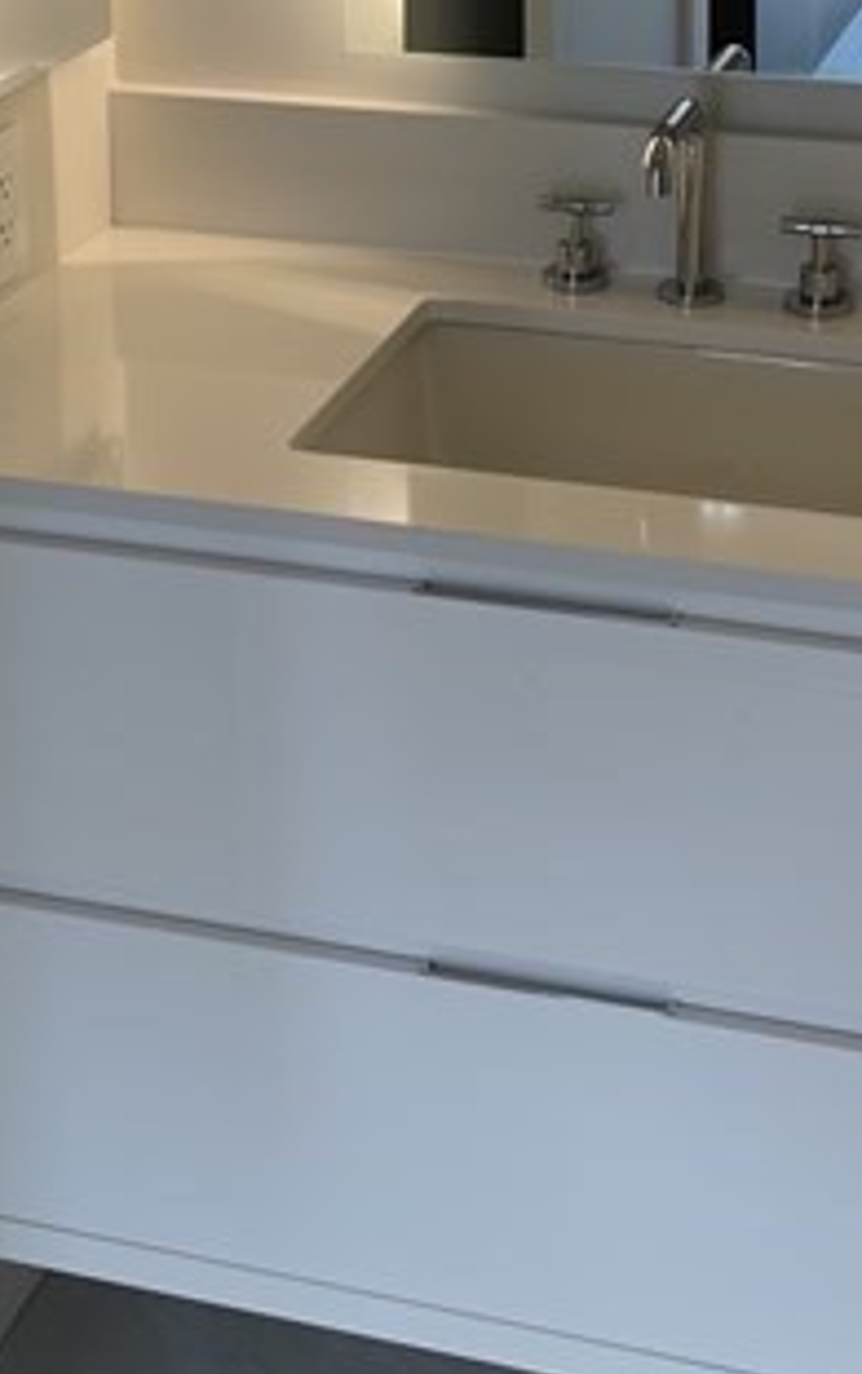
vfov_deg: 28.1
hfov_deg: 19.2
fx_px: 2550
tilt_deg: -13.4
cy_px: -44
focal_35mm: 68
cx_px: 477
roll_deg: +1.3
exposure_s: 1/133
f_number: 1.6
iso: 32
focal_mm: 5.1
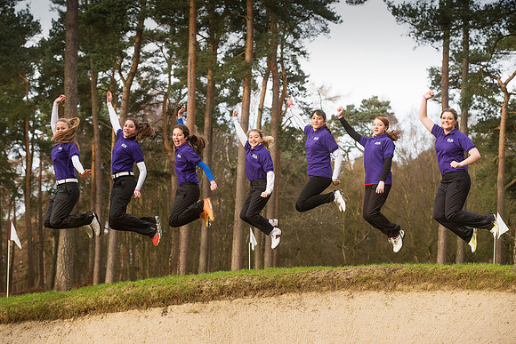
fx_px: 1319
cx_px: 258
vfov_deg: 14.9
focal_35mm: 92
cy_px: 172
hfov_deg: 22.1
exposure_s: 1/640
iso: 800
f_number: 5.6
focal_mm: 92
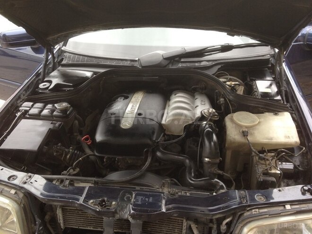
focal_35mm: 33
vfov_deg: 42.9
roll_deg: +0.6
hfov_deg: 55.4
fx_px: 297
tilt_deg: -31.4
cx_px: 156
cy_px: 117
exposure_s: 1/120
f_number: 2.4
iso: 64
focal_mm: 4.12
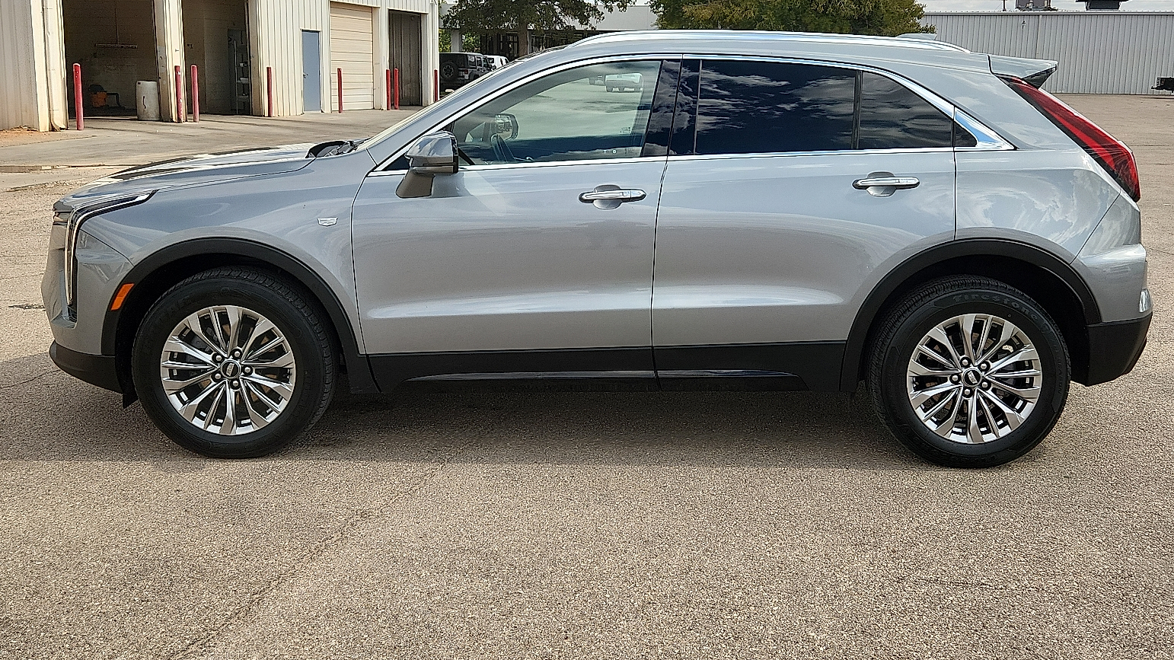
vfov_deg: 44.2
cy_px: 276
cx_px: 591
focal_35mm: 26
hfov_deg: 71.9
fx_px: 809
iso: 50
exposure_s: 1/1429
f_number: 1.8
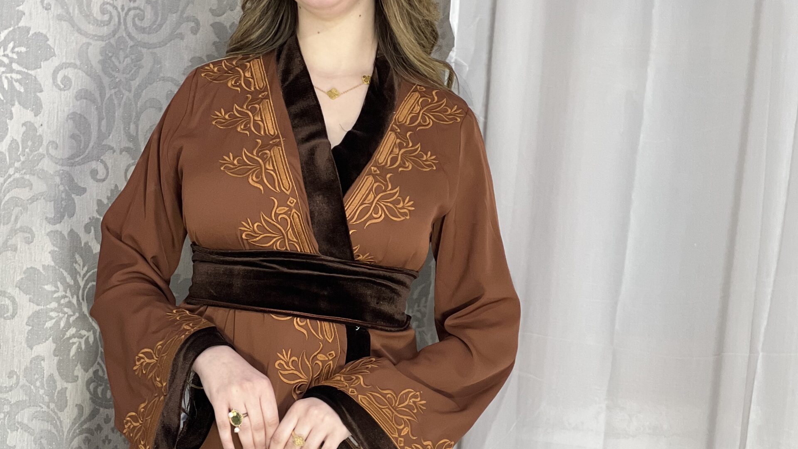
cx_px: 399
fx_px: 2370
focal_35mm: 112
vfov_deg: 10.7
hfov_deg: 19.1
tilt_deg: -3.7
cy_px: 505
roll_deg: -3.3
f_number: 2.8
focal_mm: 9
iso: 125
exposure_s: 1/50
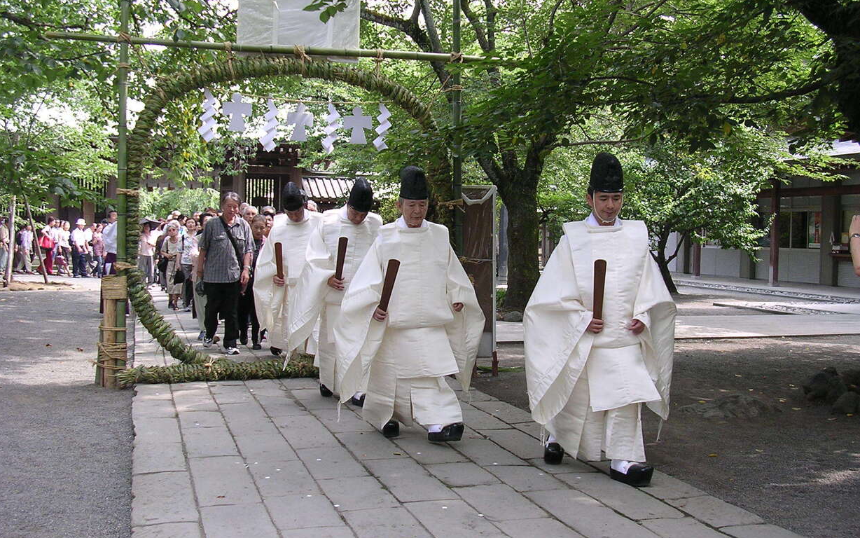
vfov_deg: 31.3
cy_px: 258
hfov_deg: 48.2
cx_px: 423
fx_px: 961
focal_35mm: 41
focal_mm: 5.8
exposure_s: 1/120
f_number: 2.8
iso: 100
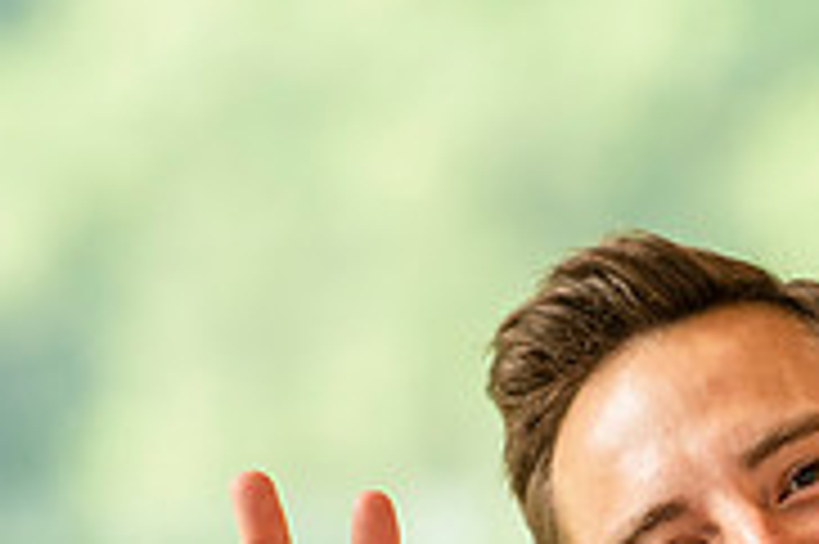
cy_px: 769
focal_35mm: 727
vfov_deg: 1.9
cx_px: 732
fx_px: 16524
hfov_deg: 2.8
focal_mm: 200
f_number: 3.5
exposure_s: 1/125
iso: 400
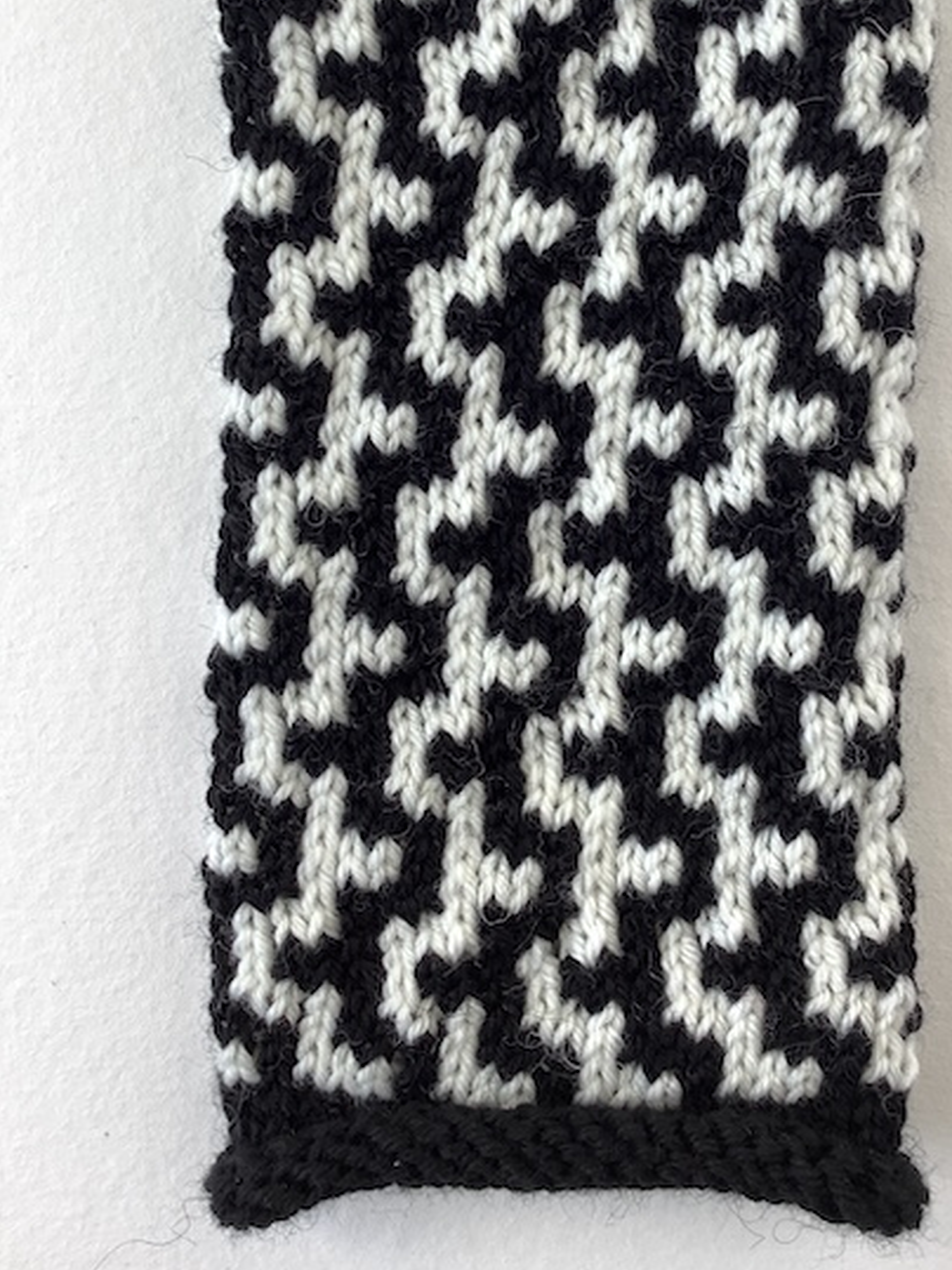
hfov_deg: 31.3
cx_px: 627
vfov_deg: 40.8
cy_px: 431
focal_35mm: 46
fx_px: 1687
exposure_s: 1/120
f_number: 2.4
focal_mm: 3.3
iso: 25
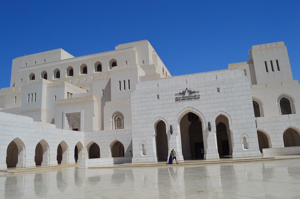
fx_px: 225
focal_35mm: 27
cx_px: 150
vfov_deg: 47.8
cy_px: 100
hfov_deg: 67.5
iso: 400
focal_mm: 18
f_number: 11
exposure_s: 1/500
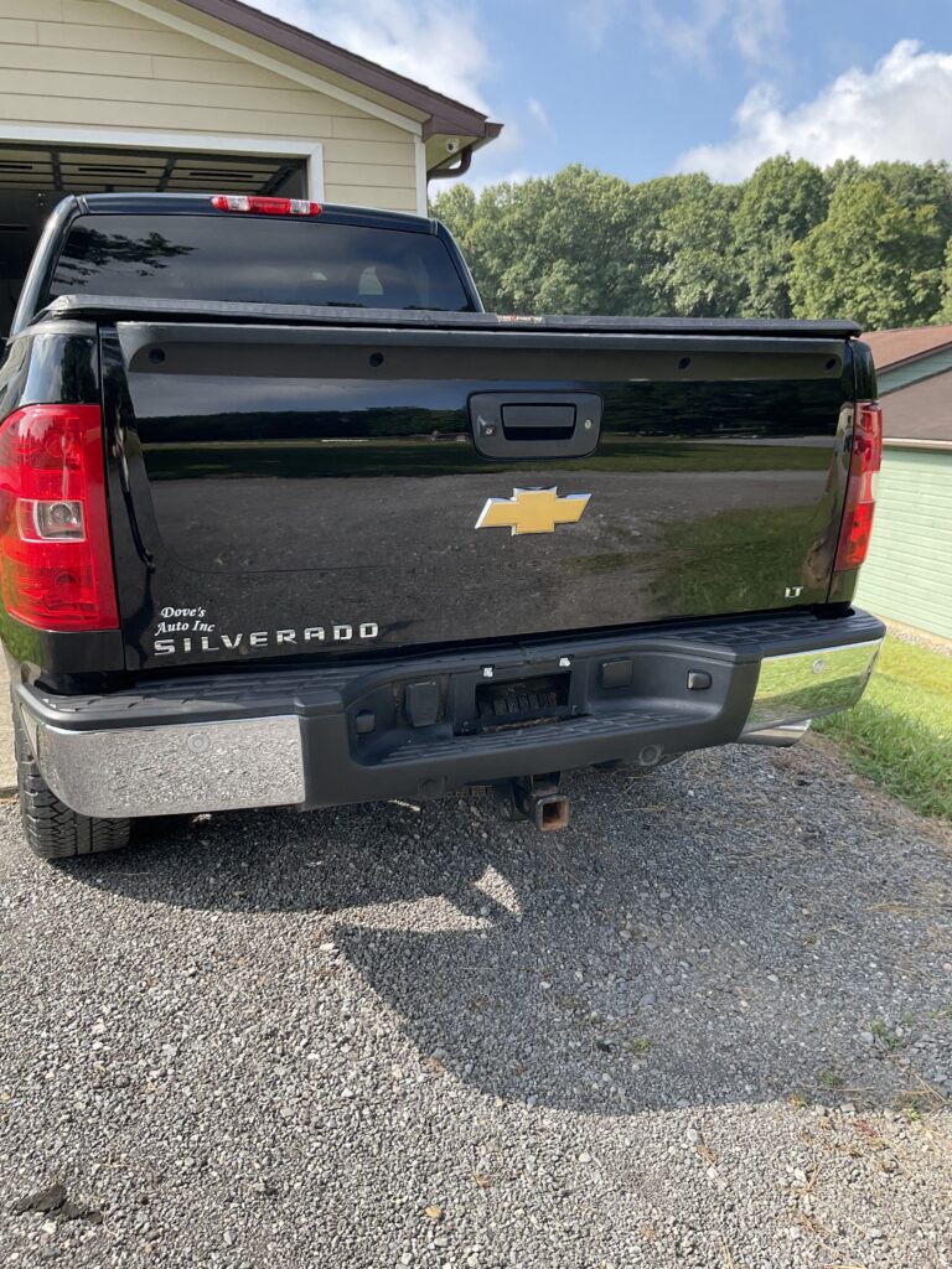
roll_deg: +0.7
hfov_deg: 48.2
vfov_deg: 61.7
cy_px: 634
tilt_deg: -11.7
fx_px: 1063
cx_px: 476
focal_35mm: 29
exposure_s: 1/370
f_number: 1.8
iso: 16
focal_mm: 3
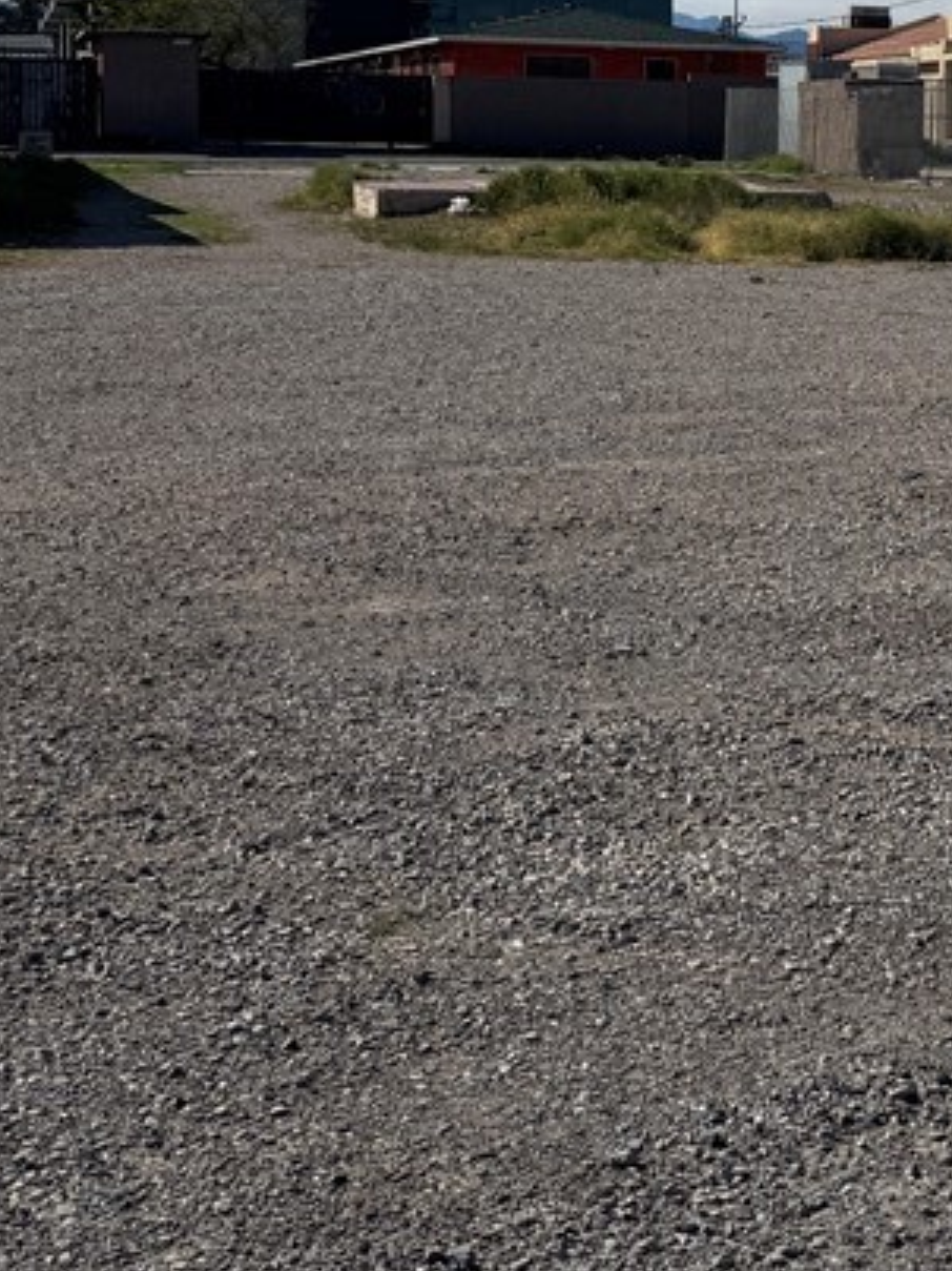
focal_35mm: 61
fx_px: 2238
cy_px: 218
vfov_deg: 30.7
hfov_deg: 23.5
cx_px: 835
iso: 80
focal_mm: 6.76
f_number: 1.78
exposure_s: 1/10417
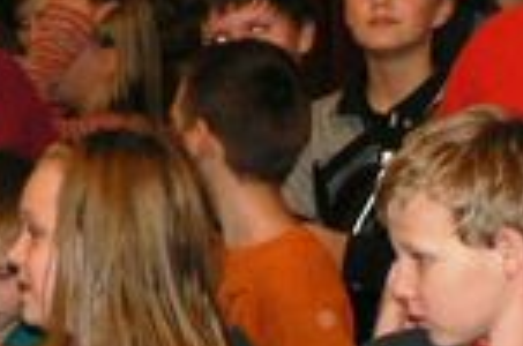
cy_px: 182
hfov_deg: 11.7
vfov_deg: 7.9
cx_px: 551
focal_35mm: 174
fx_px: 2522
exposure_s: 1/25
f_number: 2.8
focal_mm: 6
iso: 200
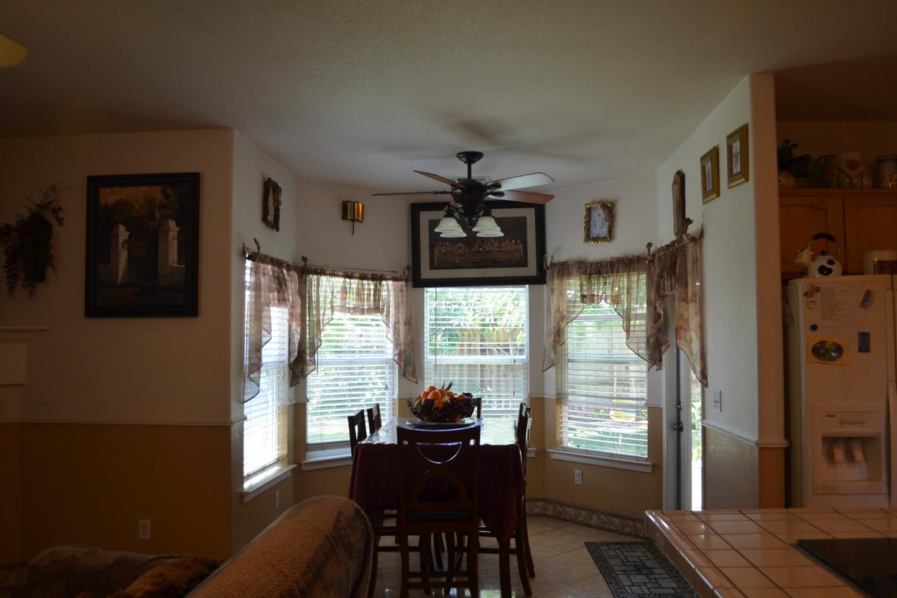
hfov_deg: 65.5
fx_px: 698
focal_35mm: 28
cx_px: 445
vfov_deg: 46.4
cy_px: 303
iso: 400
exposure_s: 1/60
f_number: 4
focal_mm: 18
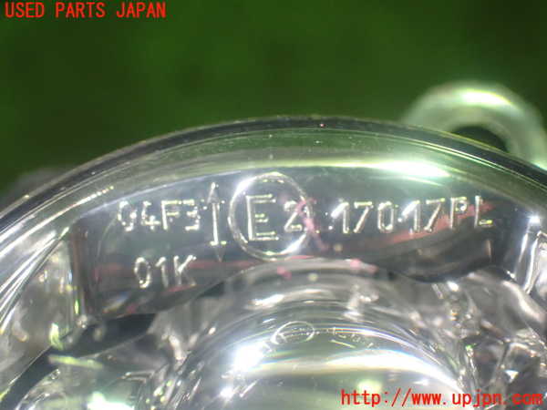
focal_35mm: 58
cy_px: 205
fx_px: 917
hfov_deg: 33.2
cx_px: 274
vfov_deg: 25.2
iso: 800
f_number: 3.5
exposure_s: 1/50
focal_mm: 10.35
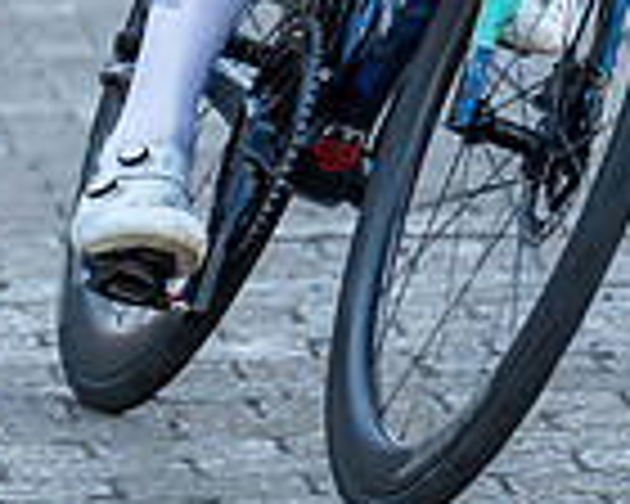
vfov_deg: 1.7
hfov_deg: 2.2
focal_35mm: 890
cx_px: 1078
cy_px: -671
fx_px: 16595
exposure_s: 1/800
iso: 500
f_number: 3.2
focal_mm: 131
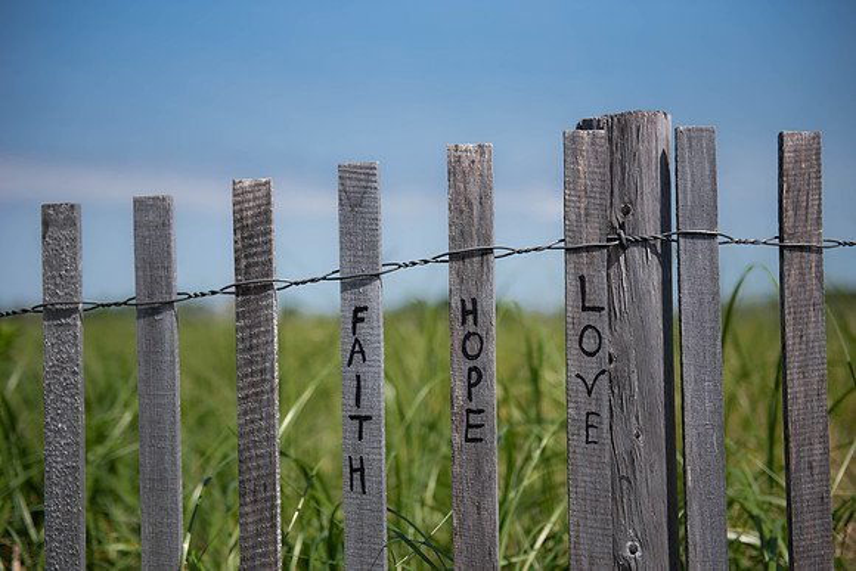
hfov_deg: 34.5
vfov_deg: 23.4
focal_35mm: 58
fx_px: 1379
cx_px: 428
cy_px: 286
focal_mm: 58
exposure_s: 1/4000
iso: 160
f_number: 3.2
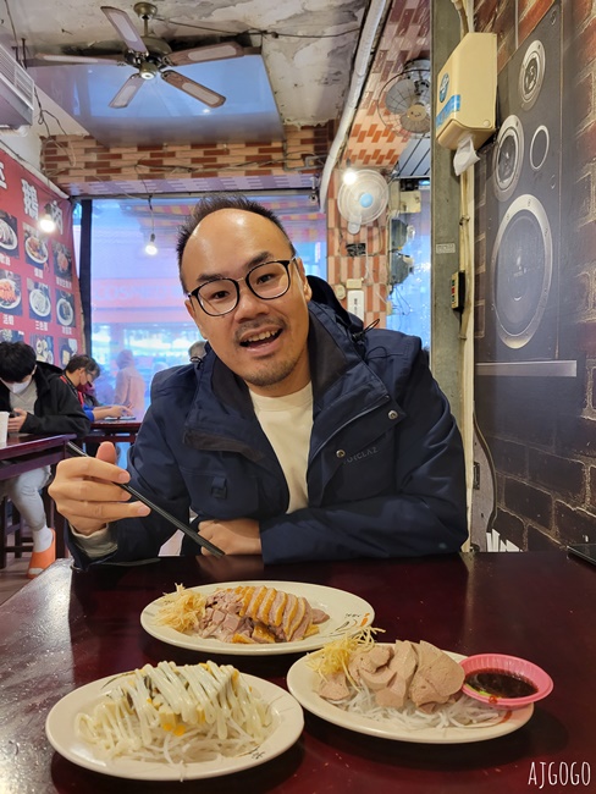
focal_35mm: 26
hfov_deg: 53.1
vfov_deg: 67.3
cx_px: 298
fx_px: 596
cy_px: 397
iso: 320
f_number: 1.8
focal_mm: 5.4
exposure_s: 1/40
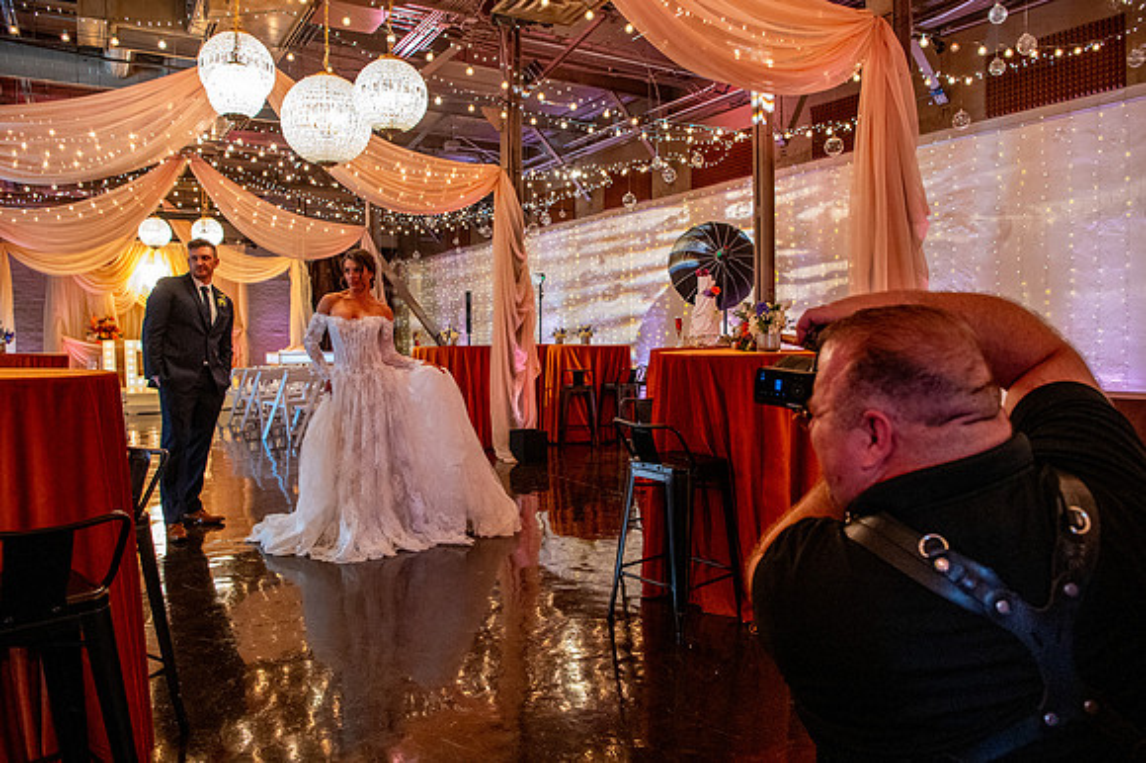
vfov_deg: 51.6
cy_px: 382
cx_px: 573
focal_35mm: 25
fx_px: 789
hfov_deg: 72.0
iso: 8000
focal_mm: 24
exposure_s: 1/125
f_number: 5
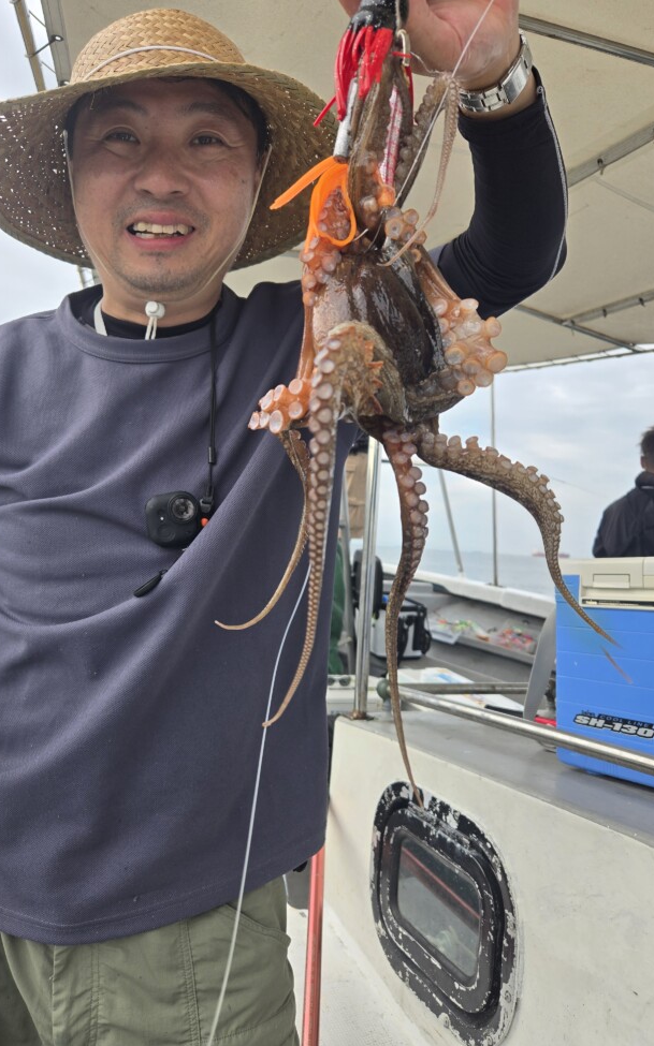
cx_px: 304
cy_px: 519
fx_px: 713
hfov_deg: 49.2
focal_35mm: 25
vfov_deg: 72.6
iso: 25
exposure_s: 1/526
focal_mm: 5.4
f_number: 1.8
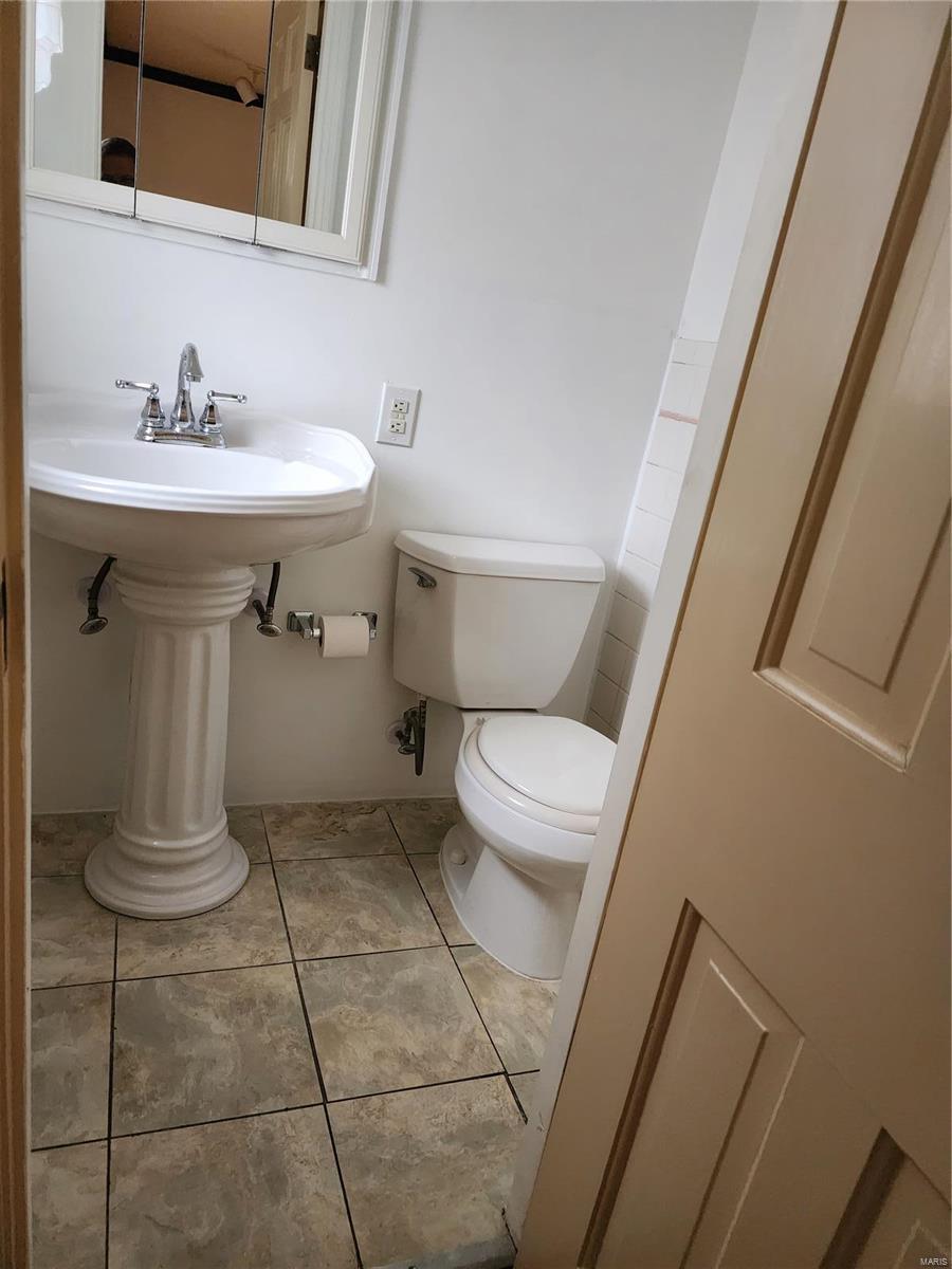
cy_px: 634
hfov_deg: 58.9
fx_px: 843
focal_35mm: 23
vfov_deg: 73.9
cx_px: 476
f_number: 1.8
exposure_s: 1/120
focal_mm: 6.4
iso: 1000
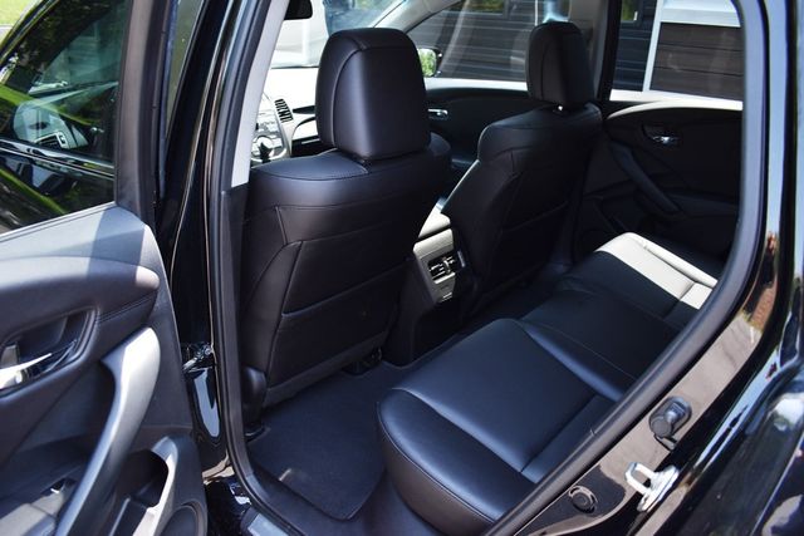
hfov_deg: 67.4
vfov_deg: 48.0
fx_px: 603
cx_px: 402
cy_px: 268
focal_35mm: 27
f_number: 4
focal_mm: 18
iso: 400
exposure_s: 1/250
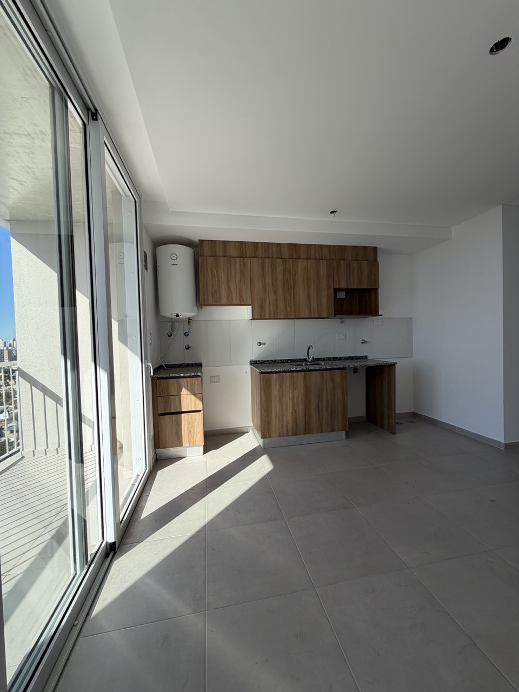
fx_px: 280
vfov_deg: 102.1
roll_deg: +0.6
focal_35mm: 14
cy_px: 346
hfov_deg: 85.7
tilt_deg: -2.3
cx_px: 260
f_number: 2.2
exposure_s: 1/638
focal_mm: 2.22
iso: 40
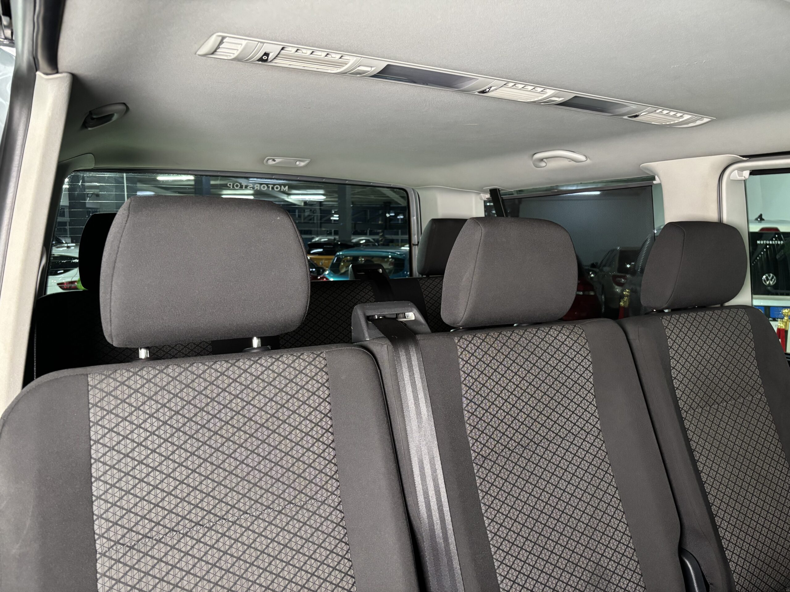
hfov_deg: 67.3
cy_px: 296
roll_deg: +0.5
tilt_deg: -6.9
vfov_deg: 53.1
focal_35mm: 26
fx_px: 593
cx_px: 395
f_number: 1.6
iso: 320
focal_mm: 5.96
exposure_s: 1/50
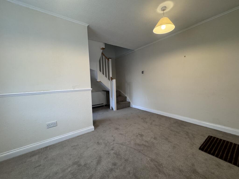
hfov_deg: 102.1
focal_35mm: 14
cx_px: 120
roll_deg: +2.8
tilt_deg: -2.8
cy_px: 90
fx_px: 97
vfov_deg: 85.7
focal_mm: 2.22
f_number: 2.2
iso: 250
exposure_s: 1/50
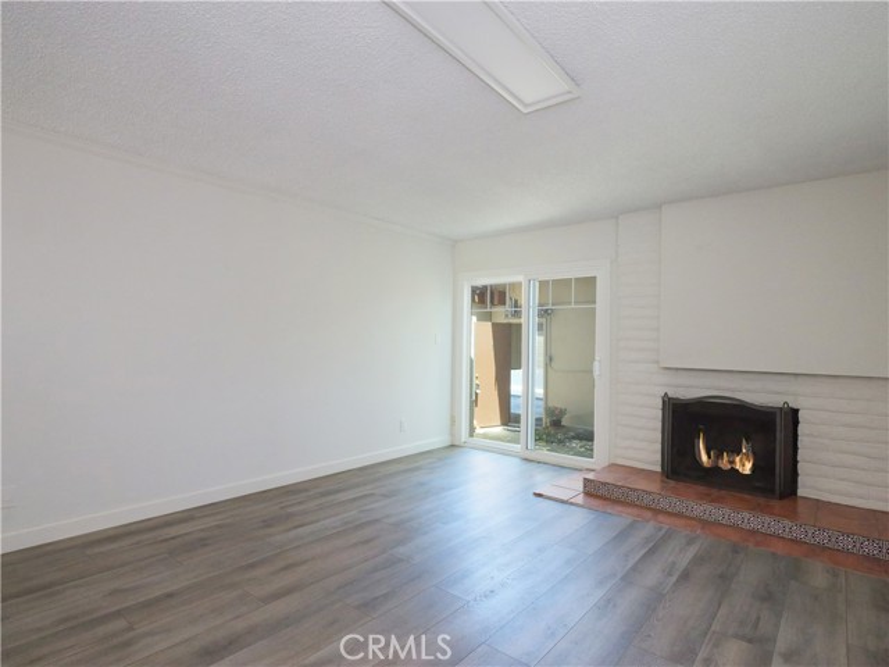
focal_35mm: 18
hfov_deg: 87.8
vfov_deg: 71.6
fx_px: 462
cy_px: 334
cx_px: 444
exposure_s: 1/100
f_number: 8
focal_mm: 9
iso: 3200
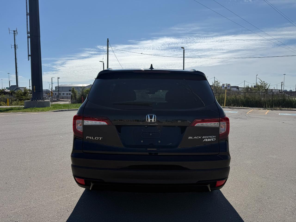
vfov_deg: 56.8
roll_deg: +0.7
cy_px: 111
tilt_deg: -4.8
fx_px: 205
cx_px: 148
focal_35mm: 24
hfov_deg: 71.6
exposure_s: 1/10309
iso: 80
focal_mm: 6.76
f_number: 1.78
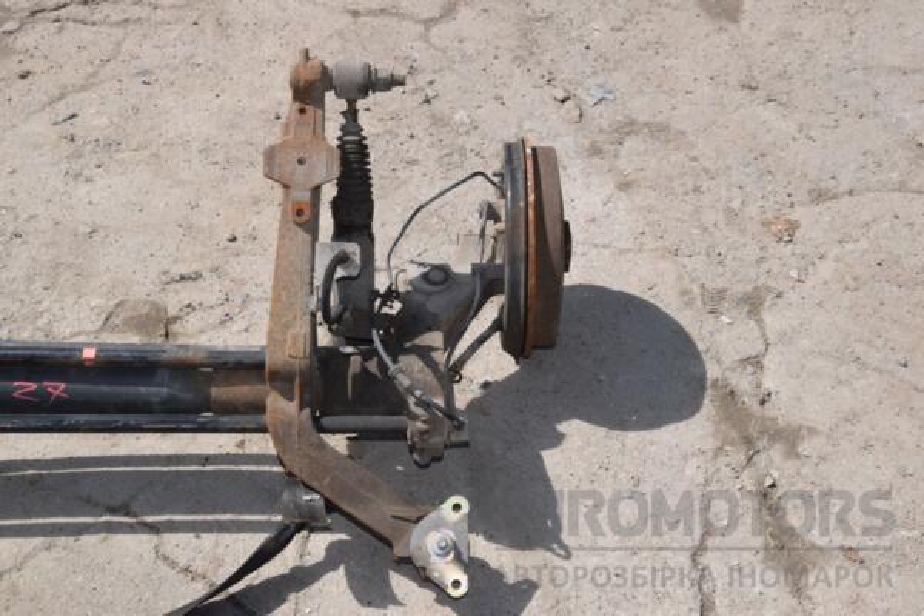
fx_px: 1540
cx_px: 462
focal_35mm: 60
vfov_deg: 22.6
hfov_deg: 33.4
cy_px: 308
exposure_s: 1/200
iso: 800
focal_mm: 40
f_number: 25
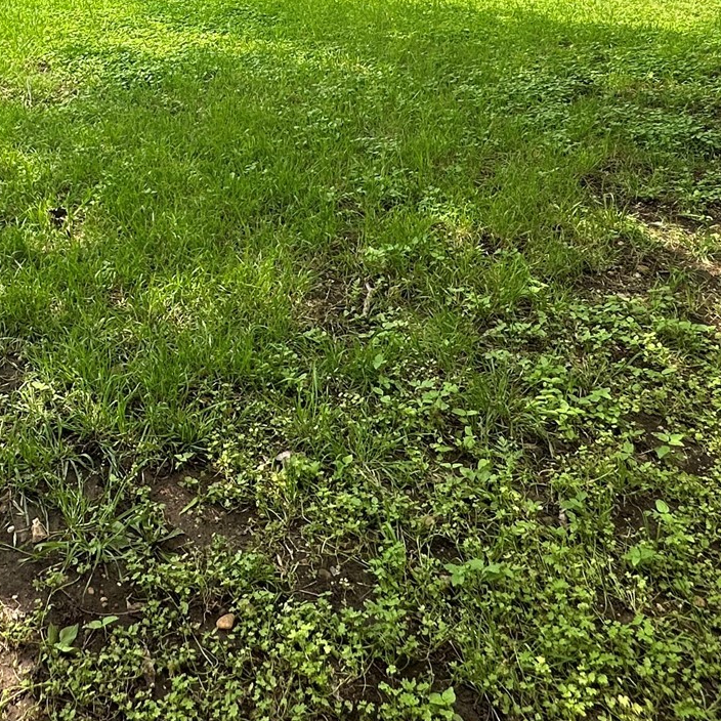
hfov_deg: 44.3
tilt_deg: -9.1
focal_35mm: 36
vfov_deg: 40.1
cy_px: -8
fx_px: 848
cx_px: 167
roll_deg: -2.8
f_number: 2.2
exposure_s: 1/868
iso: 50
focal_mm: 2.22
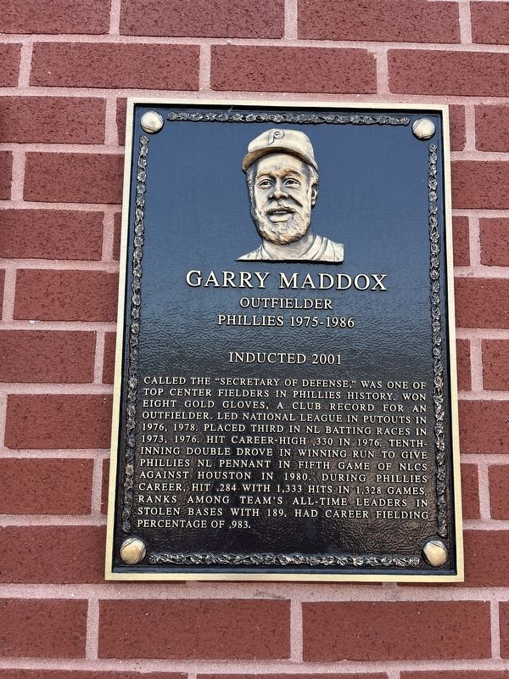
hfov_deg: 53.1
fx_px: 510
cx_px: 254
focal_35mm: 26
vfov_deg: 67.3
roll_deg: +1.3
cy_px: 340
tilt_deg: +9.6
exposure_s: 1/403
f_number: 1.6
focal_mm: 5.1
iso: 50
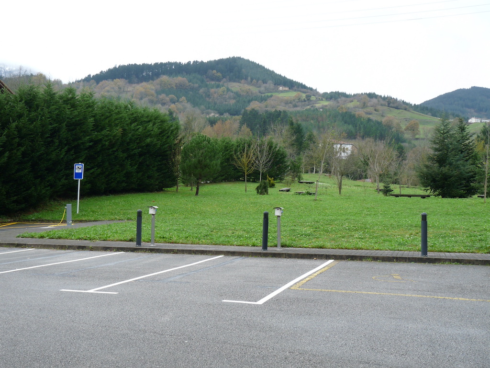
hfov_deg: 46.8
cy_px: 184
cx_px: 245
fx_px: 566
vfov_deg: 36.0
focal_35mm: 40
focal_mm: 7.2
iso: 100
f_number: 4
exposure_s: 1/160
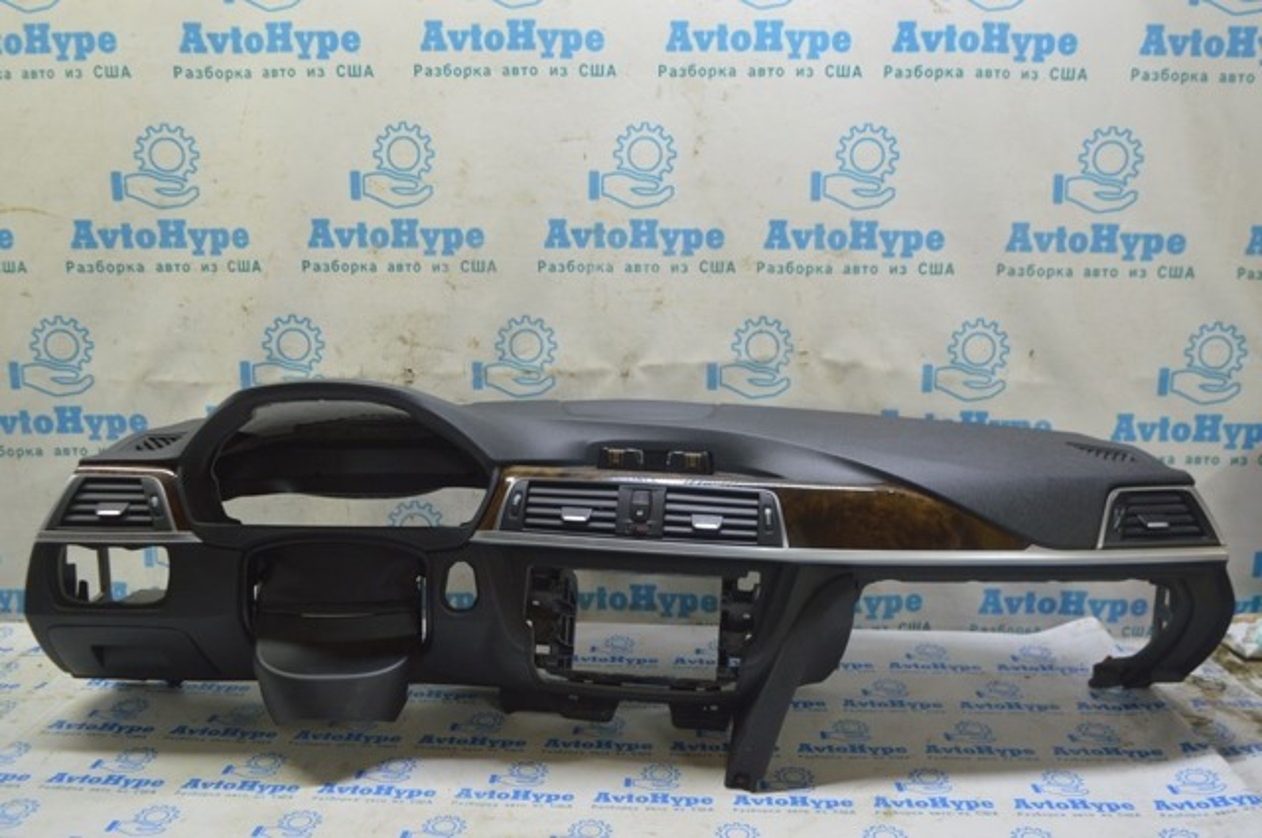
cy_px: 419
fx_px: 1155
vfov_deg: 39.9
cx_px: 631
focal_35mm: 33
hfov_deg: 57.3
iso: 400
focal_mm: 22
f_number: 5.6
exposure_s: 1/20
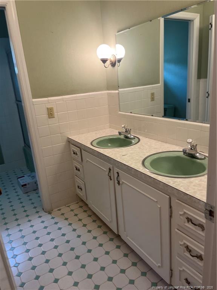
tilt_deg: -18.2
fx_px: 217
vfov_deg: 67.3
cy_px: 145
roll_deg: +4.6
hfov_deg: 53.1
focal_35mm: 26
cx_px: 108
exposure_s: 1/120
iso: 125
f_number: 1.6
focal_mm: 5.1
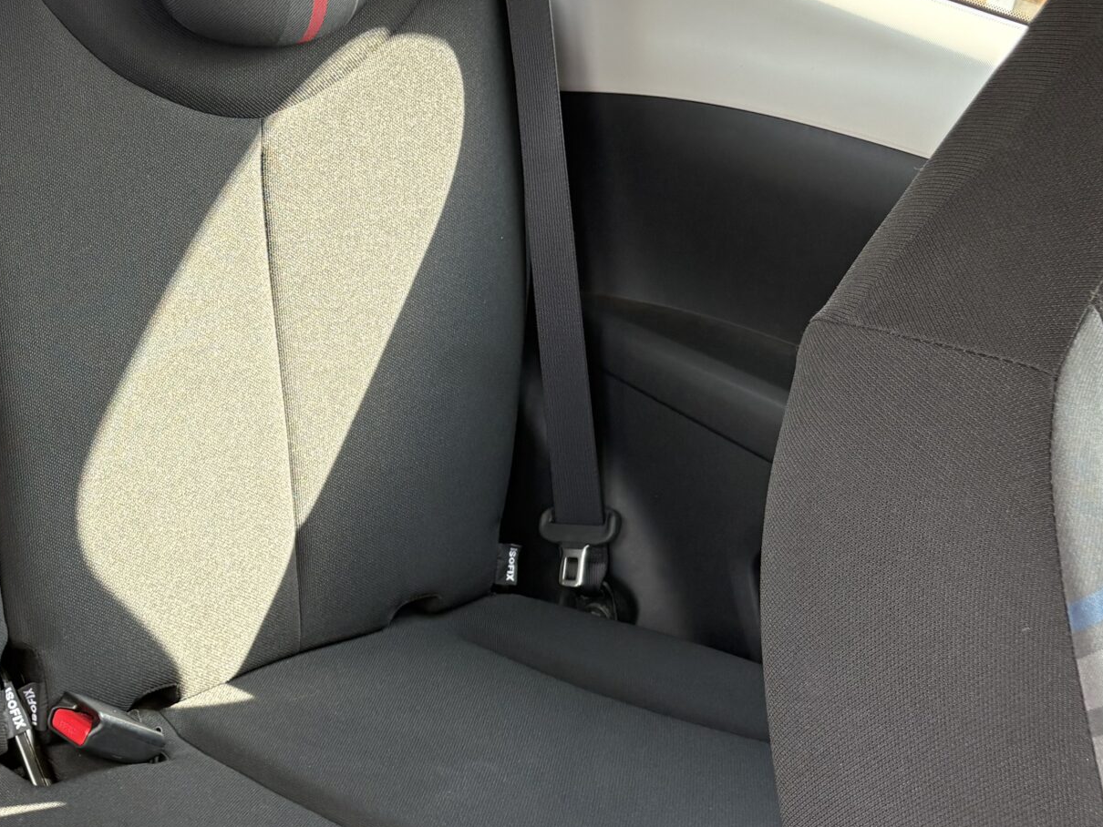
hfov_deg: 33.3
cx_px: 132
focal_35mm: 55
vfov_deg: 26.5
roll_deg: -6.4
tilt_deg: -24.5
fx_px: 1753
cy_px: 489
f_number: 1.6
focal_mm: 5.96
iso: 125
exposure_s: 1/154
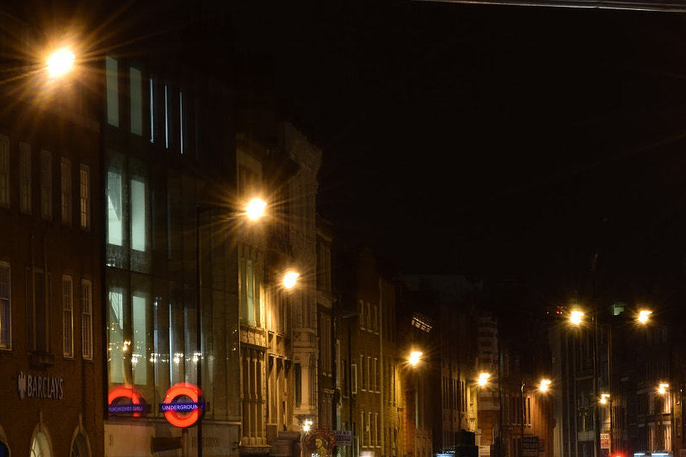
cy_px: 351
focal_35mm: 161
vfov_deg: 8.5
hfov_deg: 12.8
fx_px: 3068
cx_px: 391
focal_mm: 55
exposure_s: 10
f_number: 20
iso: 100
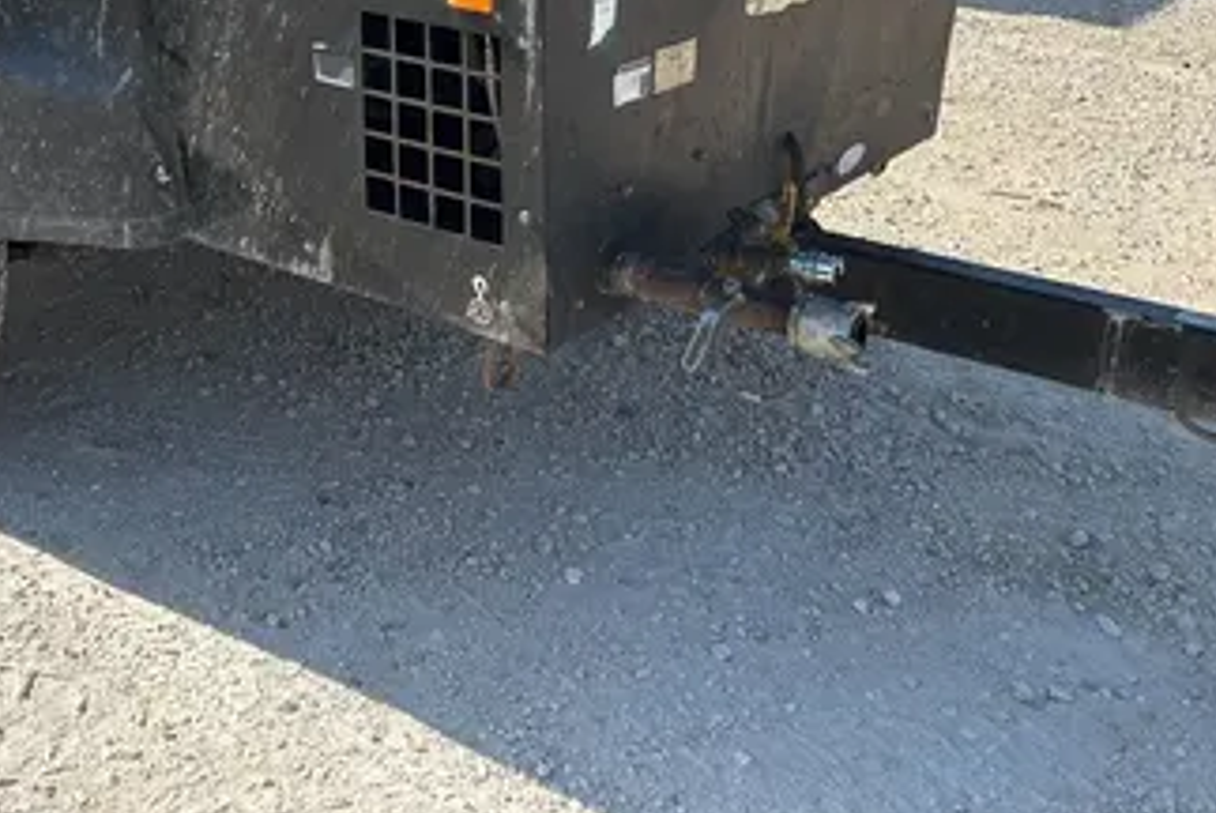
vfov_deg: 28.0
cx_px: 365
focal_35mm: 46
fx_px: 1555
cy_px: 51
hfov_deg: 41.9
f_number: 1.5
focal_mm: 5.7
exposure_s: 1/2762
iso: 50
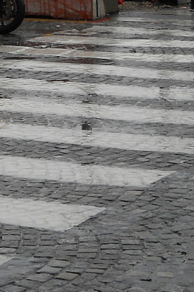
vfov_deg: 10.9
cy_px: -57
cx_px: -54
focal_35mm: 186
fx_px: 1506
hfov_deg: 7.3
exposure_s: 1/200
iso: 80
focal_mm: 8.2
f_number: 4.3
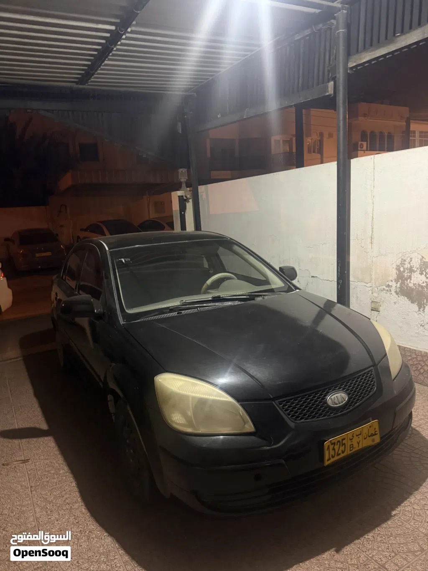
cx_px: 214
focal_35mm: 24
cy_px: 286
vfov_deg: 71.6
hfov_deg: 56.8
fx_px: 396
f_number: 1.78
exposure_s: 1/25
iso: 1000
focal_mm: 6.76
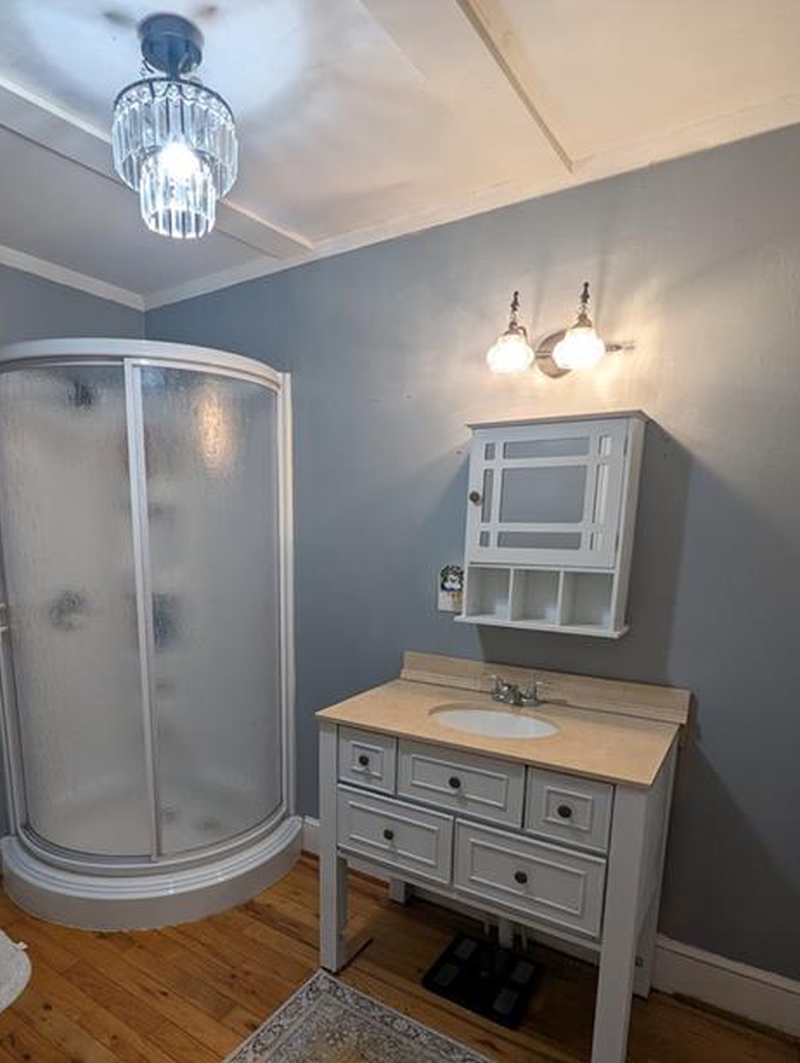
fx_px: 615
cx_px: 317
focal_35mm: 20
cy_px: 647
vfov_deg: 80.5
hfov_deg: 65.4
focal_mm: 2.35
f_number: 2.2
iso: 49
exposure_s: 1/40
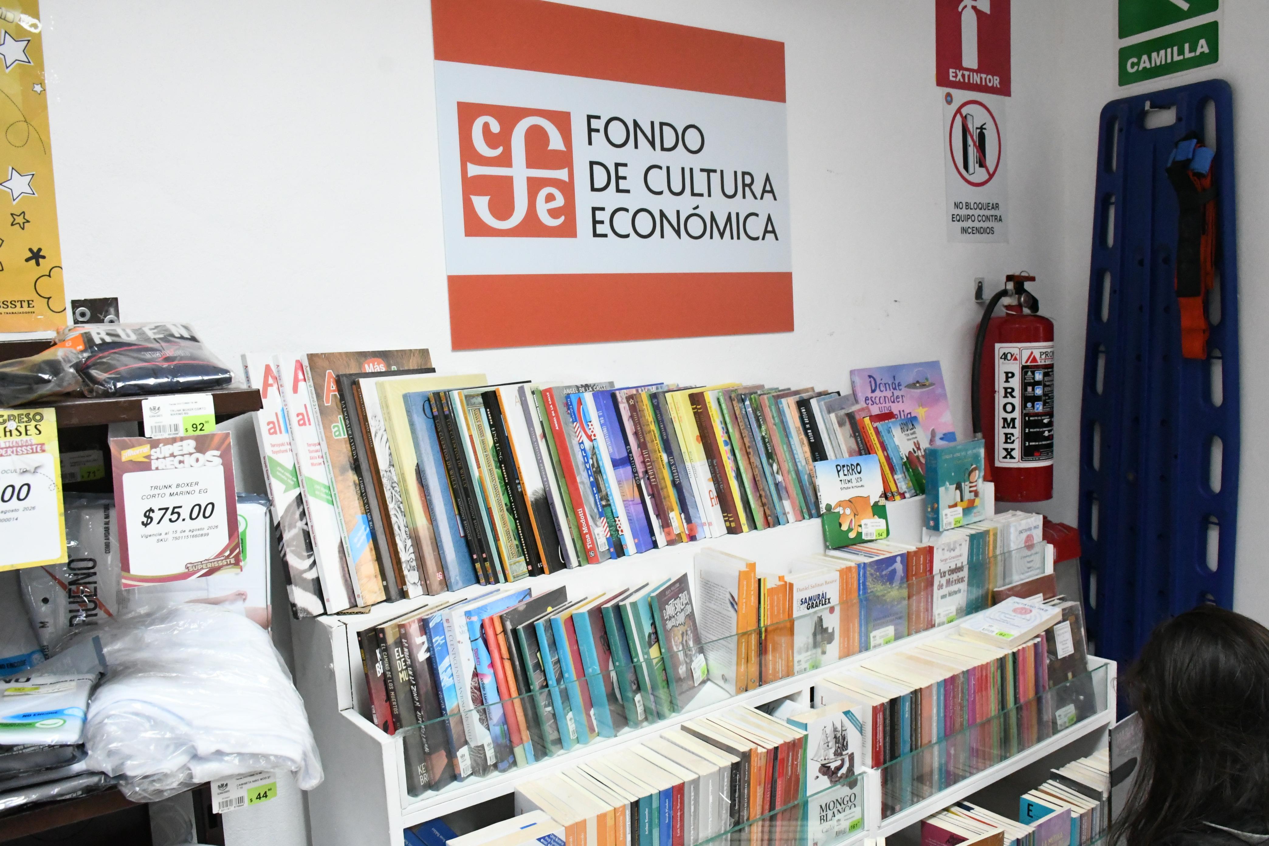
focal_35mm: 30
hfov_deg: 61.9
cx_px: 634
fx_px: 1057
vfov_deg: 43.6
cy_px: 423
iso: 8000
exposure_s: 1/100
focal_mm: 20
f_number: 7.1
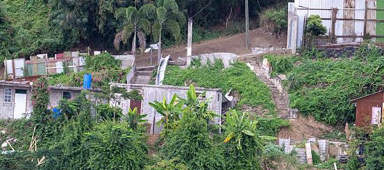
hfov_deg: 4.9
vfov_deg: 2.2
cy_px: 90
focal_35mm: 461
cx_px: 192
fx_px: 4475
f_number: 8
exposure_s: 1/1000
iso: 2200
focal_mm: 400
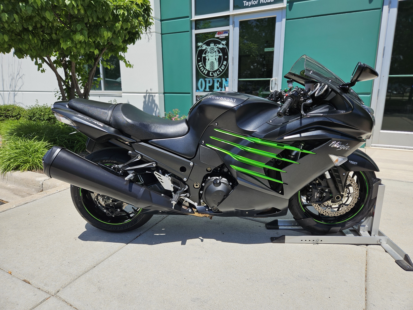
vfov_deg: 58.9
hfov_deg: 73.9
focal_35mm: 23
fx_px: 274
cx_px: 206
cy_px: 155
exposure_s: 1/1718
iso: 25
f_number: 1.8
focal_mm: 5.4
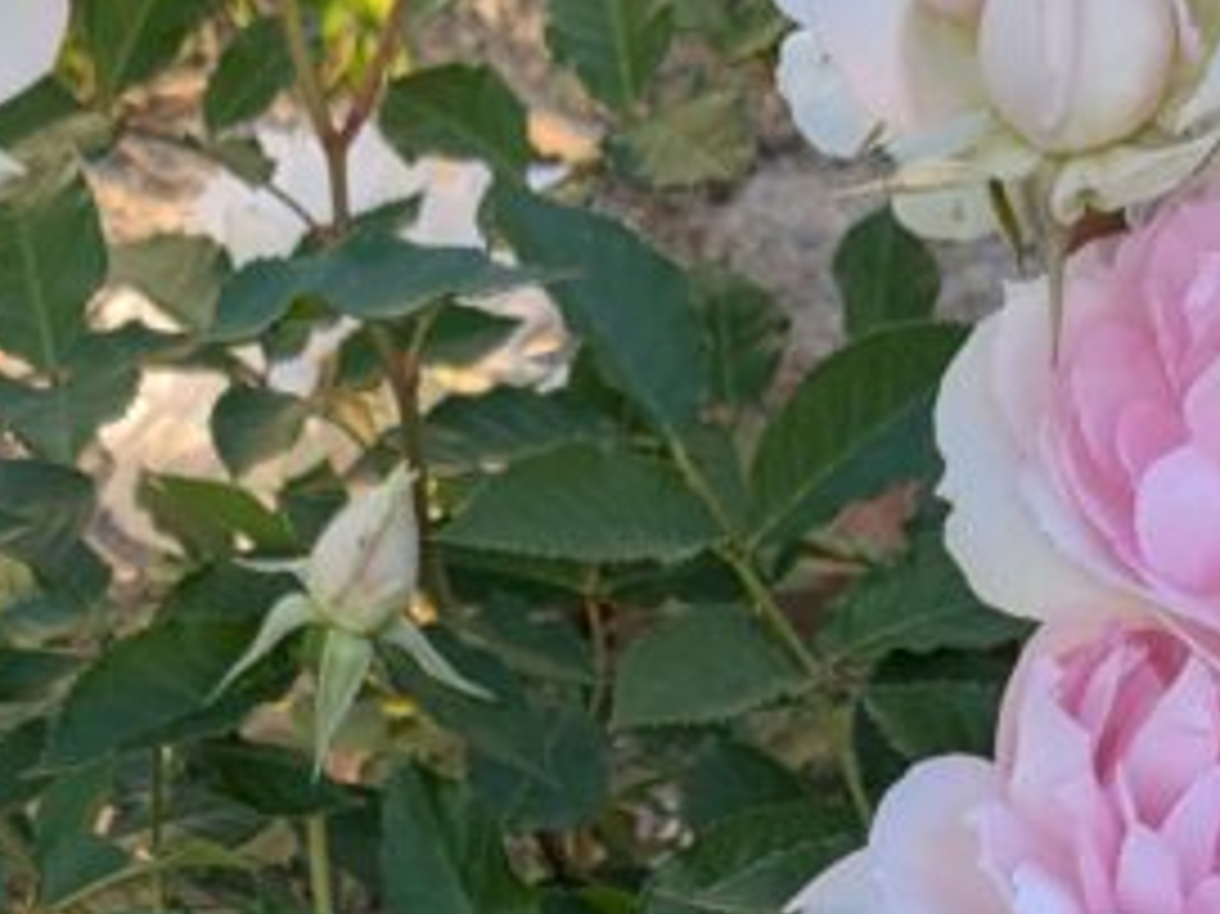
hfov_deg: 19.2
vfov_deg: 13.5
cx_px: 437
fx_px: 3593
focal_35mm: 102
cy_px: 1432
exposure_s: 1/615
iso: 42
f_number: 1.73
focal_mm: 4.38
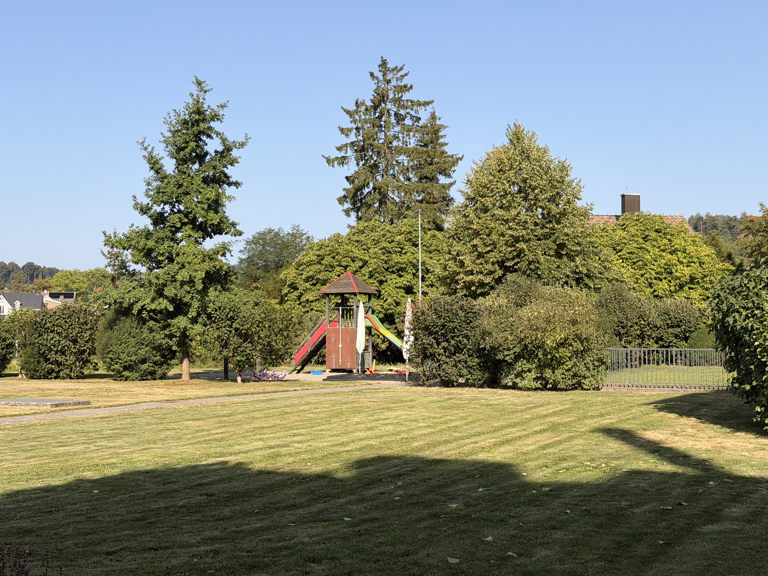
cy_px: 288
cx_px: 384
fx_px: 1065
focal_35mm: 48
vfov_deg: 30.3
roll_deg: +0.6
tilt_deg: +2.0
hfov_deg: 39.7
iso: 64
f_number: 1.78
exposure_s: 1/4098
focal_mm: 6.76
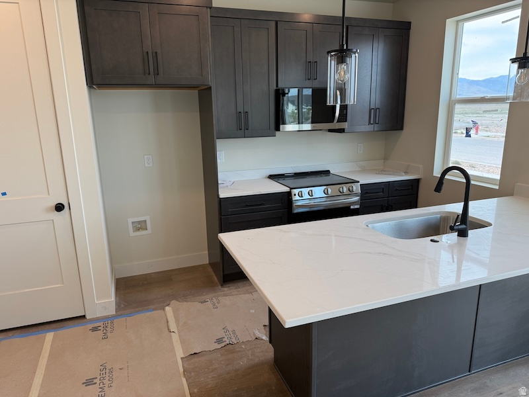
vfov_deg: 56.8
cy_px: 198
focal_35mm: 24
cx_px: 264
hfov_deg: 71.6
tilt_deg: -13.2
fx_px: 367
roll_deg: +1.0
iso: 100
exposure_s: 1/239
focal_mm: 6.76
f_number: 1.78
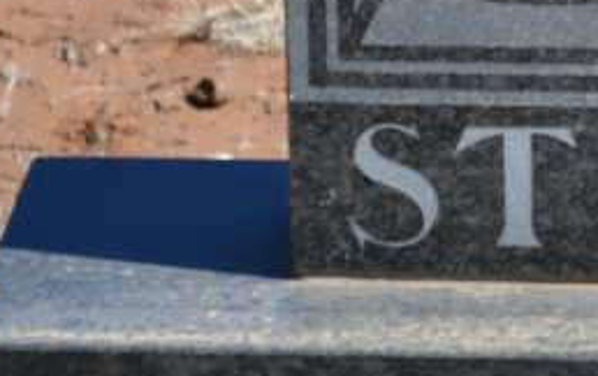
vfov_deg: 3.4
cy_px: -128
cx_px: 920
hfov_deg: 5.3
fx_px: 6370
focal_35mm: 390
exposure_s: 1/125
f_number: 5.6
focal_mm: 55
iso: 140
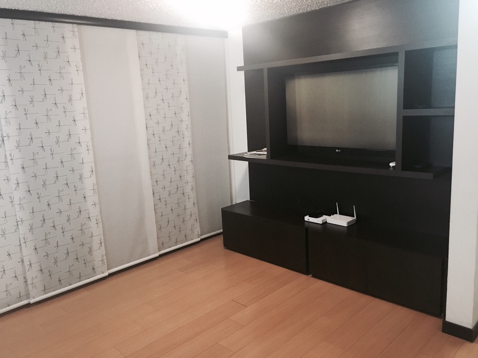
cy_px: 179
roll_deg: +2.5
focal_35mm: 29
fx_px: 400
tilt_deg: -9.6
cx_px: 239
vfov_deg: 48.2
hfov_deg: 61.7
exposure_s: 1/15
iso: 250
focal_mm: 4.15
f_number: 2.2
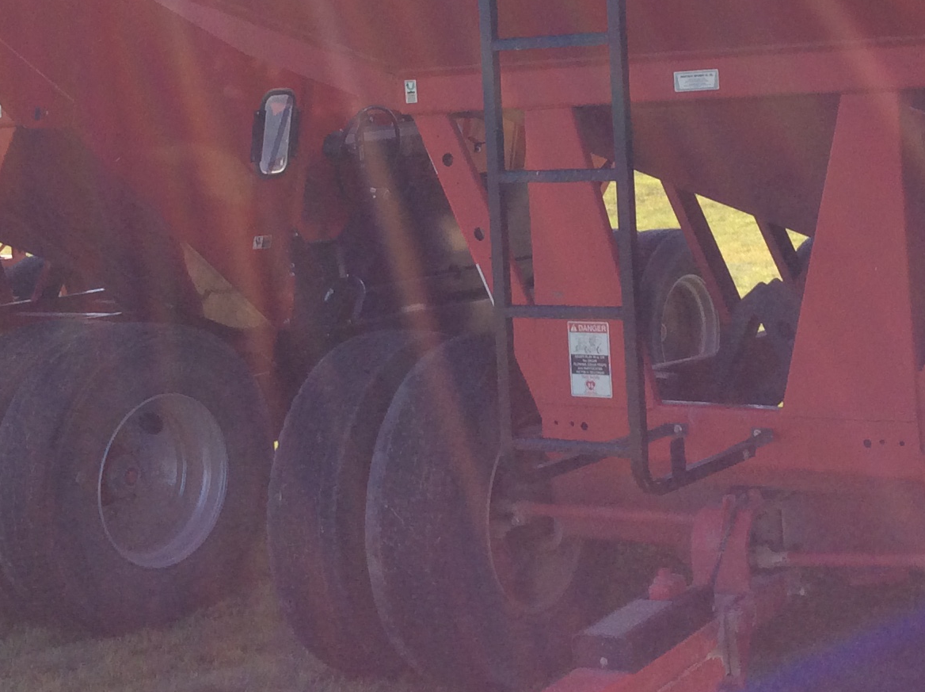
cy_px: 122
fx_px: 1895
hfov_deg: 27.4
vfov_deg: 20.4
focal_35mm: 71
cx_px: 554
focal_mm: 3.3
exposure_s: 1/622
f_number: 2.4
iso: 32
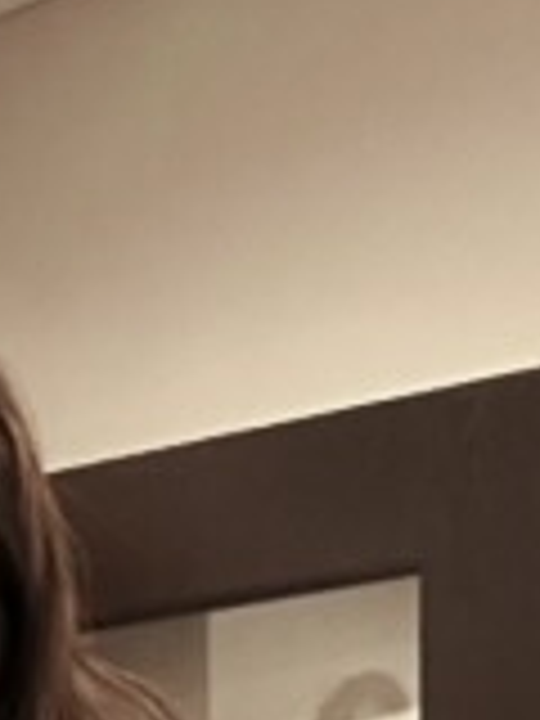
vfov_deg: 10.2
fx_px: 3827
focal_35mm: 184
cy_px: 1269
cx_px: -1008
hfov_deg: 7.3
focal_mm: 2.69
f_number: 1.9
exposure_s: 1/60
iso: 250
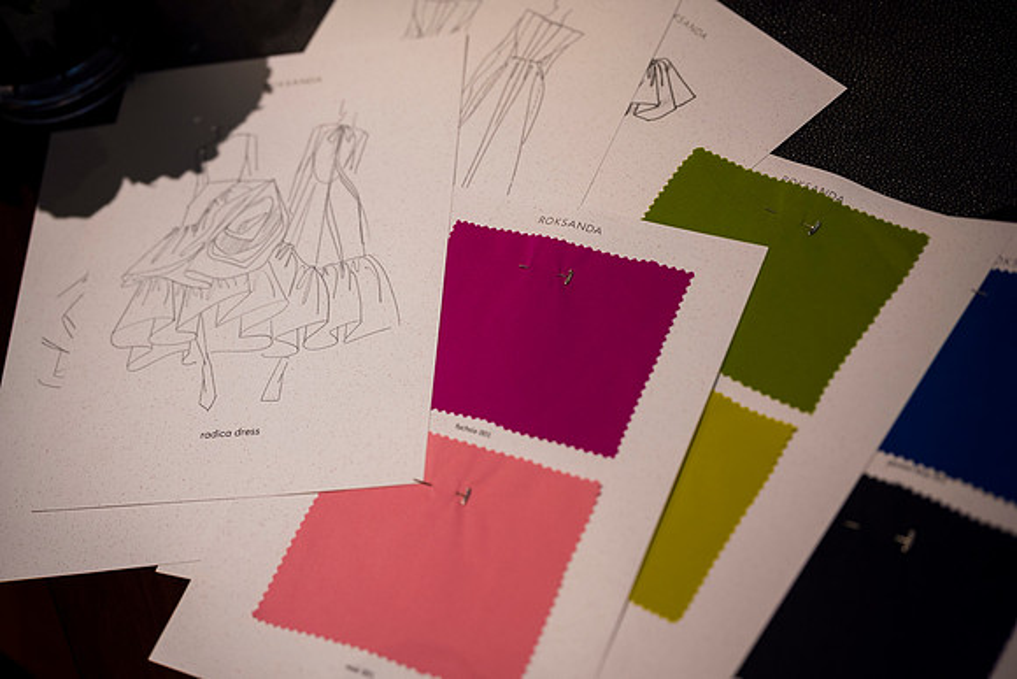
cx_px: 508
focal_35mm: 55
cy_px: 340
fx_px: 1554
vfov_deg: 24.6
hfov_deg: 36.2
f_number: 2.2
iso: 160
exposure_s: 1/200
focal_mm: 55
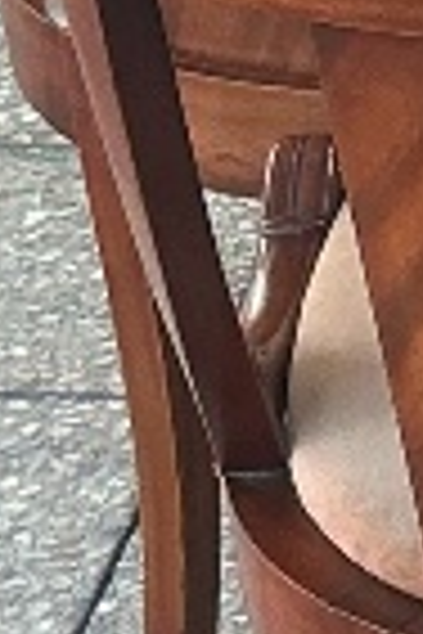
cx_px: 1336
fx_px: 4512
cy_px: 719
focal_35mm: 256
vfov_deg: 8.0
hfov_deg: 5.1
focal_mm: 3
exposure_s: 1/100
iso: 32
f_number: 1.8
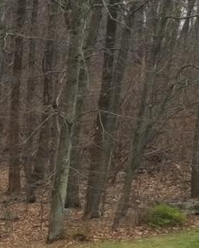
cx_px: -374
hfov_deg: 8.7
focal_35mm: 151
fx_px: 1109
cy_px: 352
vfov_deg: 12.2
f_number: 2.4
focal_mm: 4
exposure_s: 1/240
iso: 114
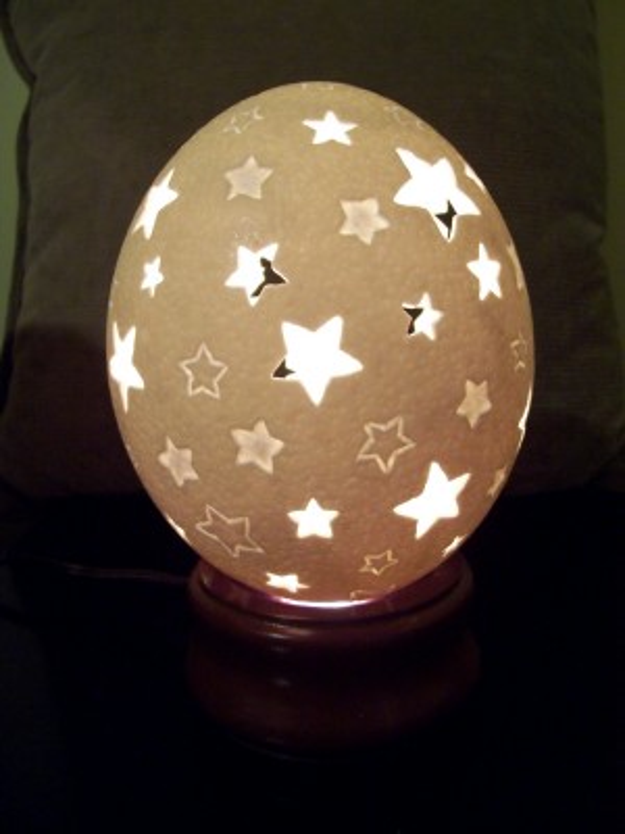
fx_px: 819
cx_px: 312
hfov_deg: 41.8
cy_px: 417
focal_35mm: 34
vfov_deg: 54.0
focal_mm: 5.6
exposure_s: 1/15
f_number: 2.7
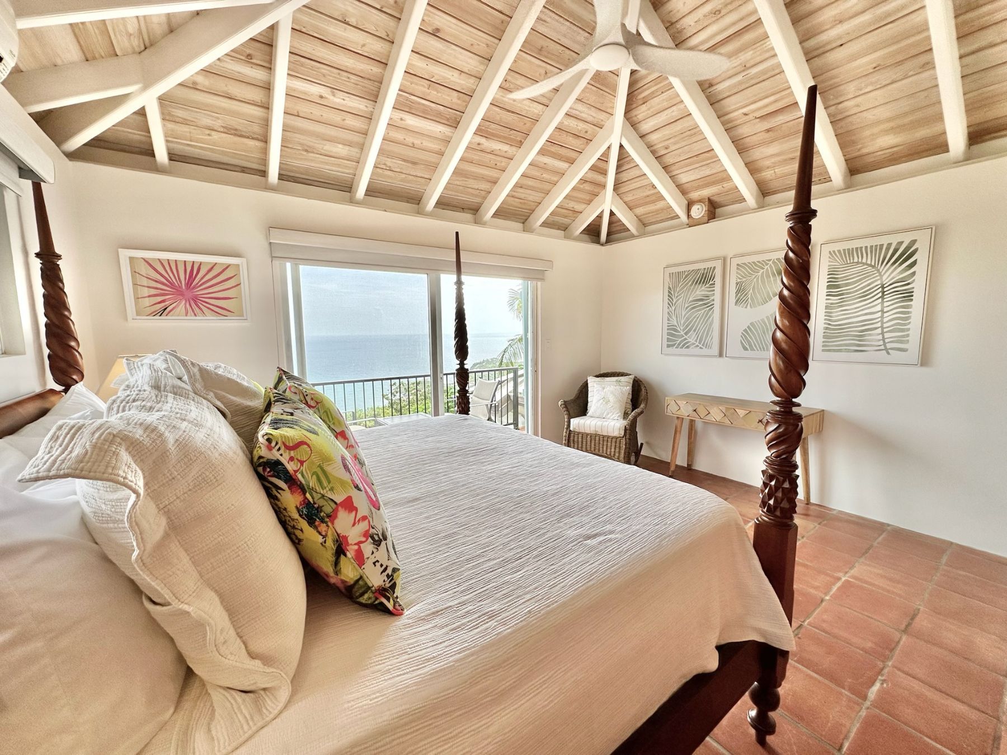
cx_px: 504
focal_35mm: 14
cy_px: 378
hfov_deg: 102.1
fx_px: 407
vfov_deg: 85.7
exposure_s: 1/489
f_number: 2.2
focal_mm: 2.22
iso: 40
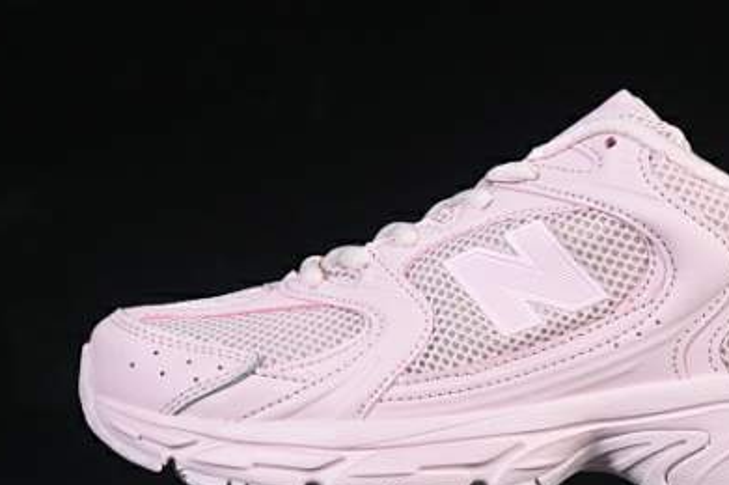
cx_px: 569
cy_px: 229
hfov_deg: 14.6
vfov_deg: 9.8
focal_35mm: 140
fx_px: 2833
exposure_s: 1/80
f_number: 8
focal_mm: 50
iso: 160
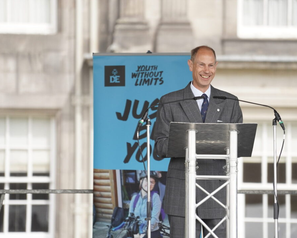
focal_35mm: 253
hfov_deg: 7.6
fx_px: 2224
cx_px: 172
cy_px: 117
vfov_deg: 6.1
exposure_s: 1/2000
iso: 1600
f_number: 4
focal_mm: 200
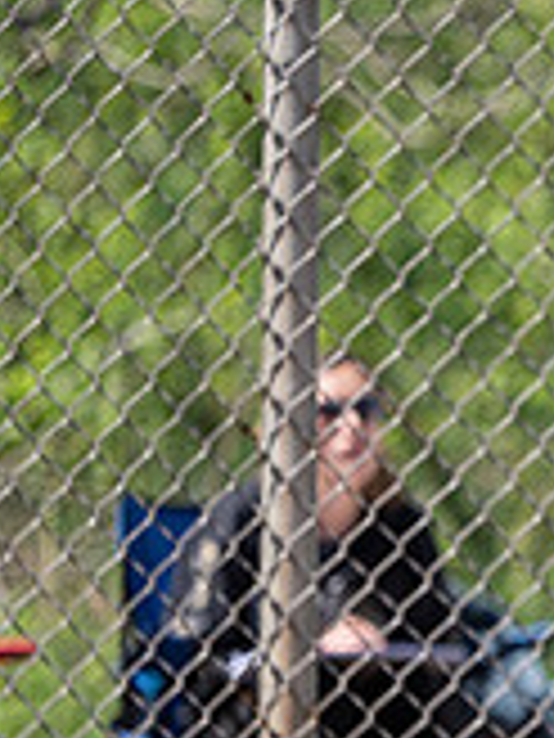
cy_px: 434
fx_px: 12675
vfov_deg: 3.3
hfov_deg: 2.5
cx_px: 1054
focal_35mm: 594
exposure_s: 1/2000
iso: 200
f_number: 3.2
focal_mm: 175
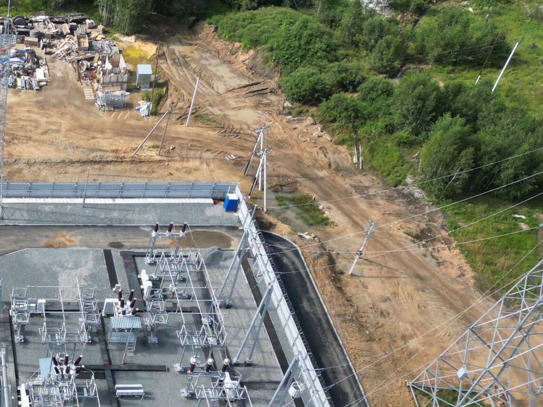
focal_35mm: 54
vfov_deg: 26.5
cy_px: 329
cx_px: -66
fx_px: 847
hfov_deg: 31.3
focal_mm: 6.72
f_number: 1.7
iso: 100
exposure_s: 1/40
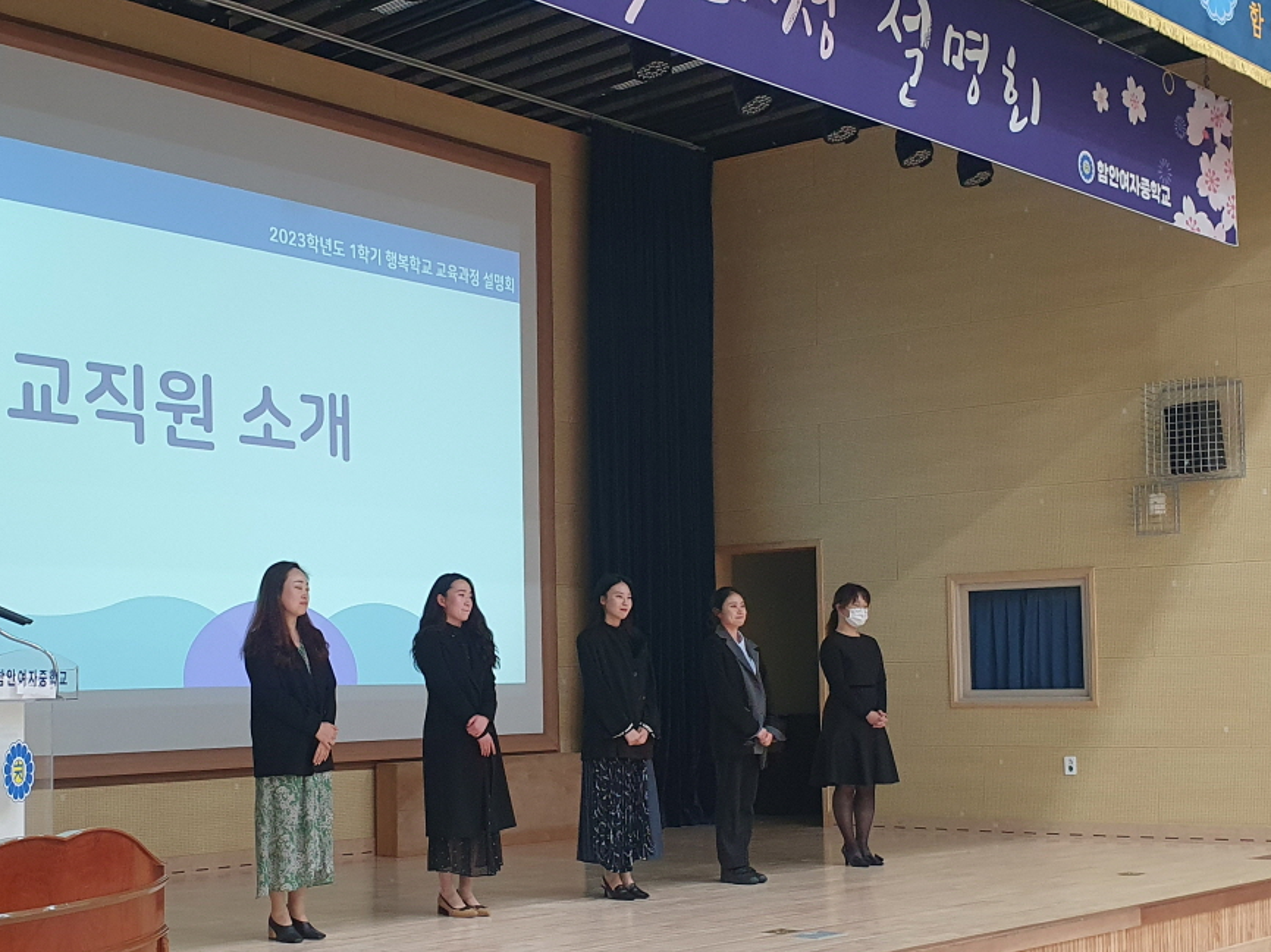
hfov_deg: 38.8
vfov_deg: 29.4
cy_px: 663
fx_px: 1799
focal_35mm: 49
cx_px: 528
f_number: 2.4
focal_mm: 4.32
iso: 250
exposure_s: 1/60
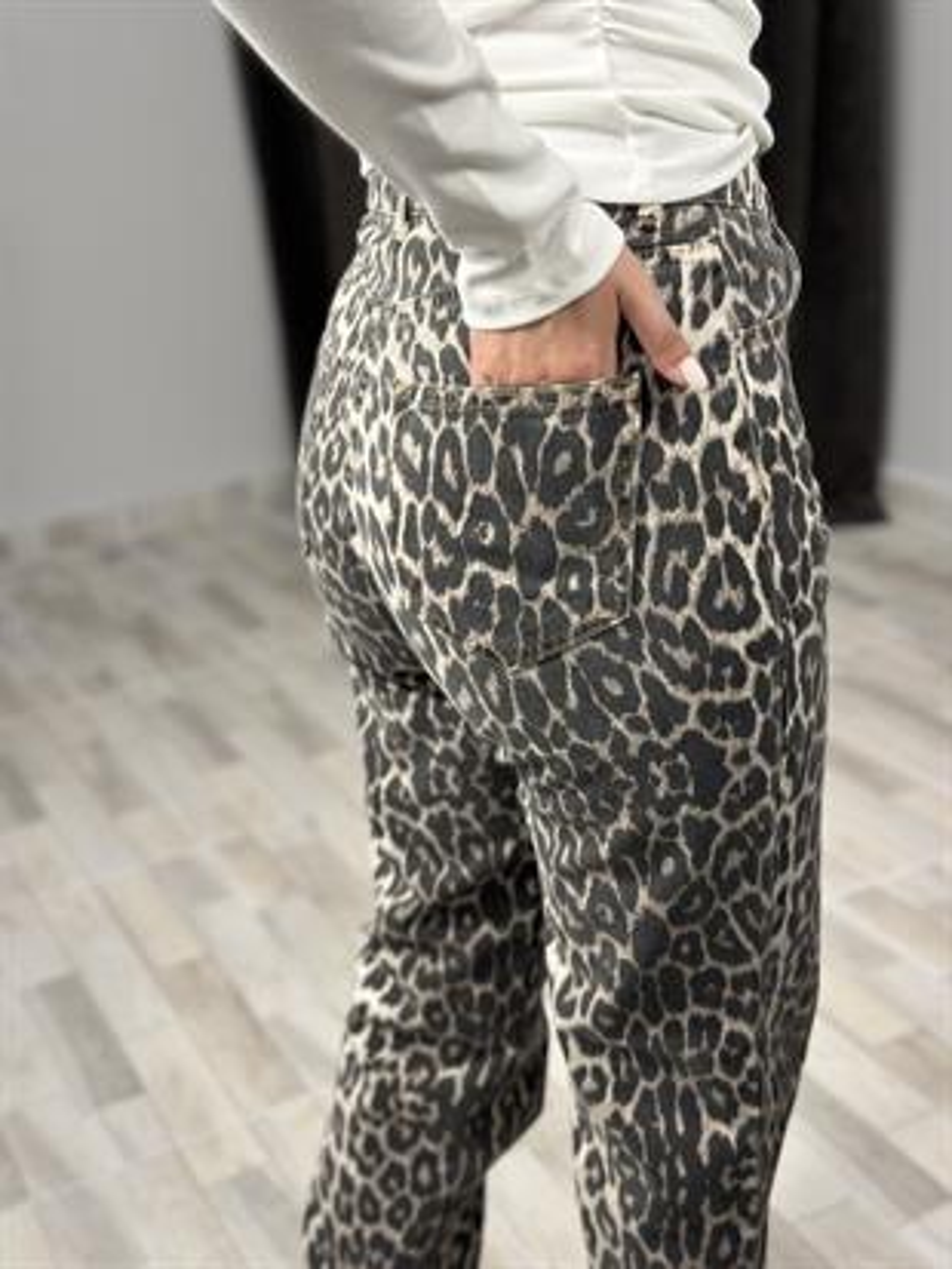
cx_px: 476
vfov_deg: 39.6
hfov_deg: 30.3
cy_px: 634
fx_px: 1759
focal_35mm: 48
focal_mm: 6.86
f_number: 1.78
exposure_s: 1/100
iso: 125
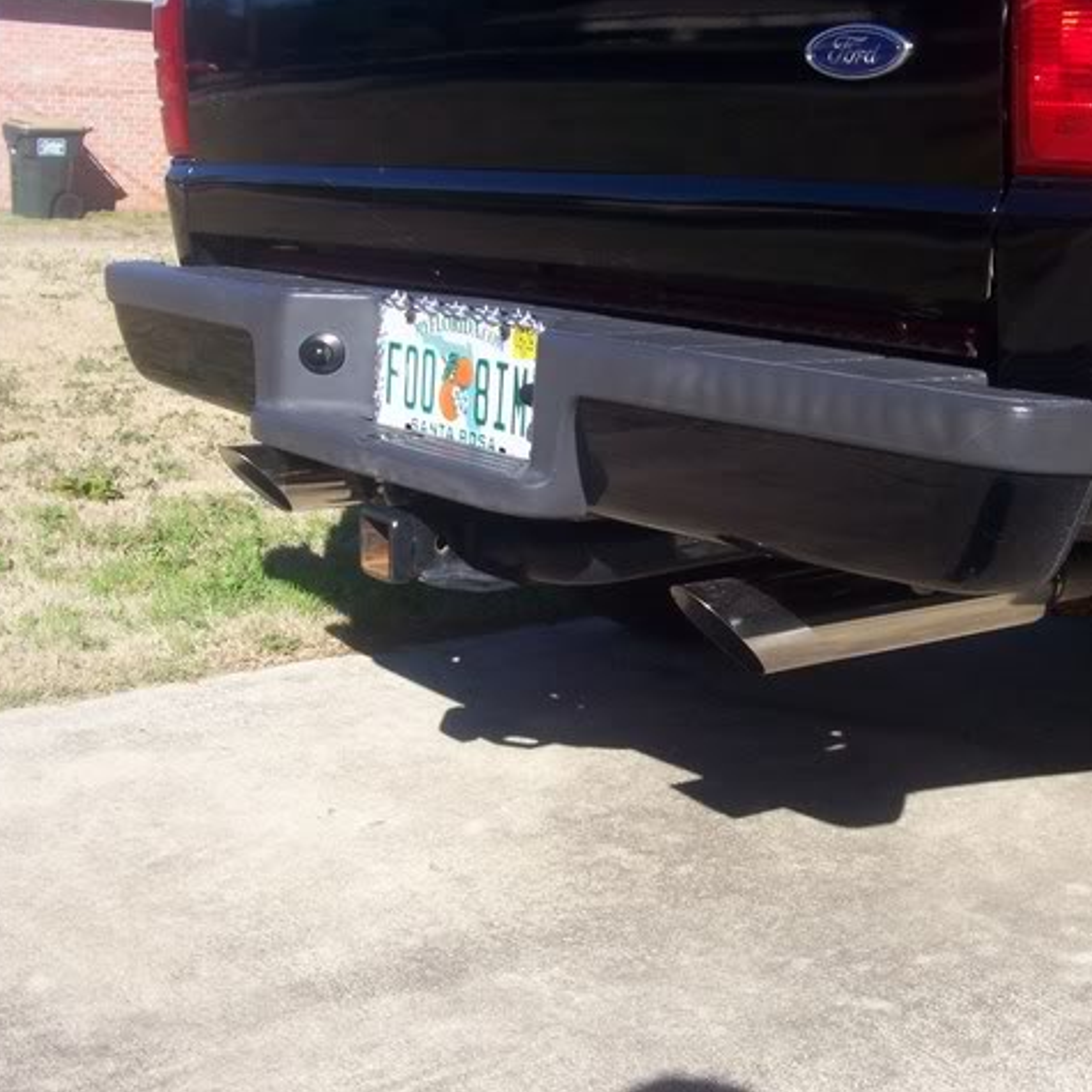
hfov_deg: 33.8
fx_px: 1785
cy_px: 543
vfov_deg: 34.0
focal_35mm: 50
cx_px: 703
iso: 80
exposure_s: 1/266
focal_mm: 7
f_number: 5.6
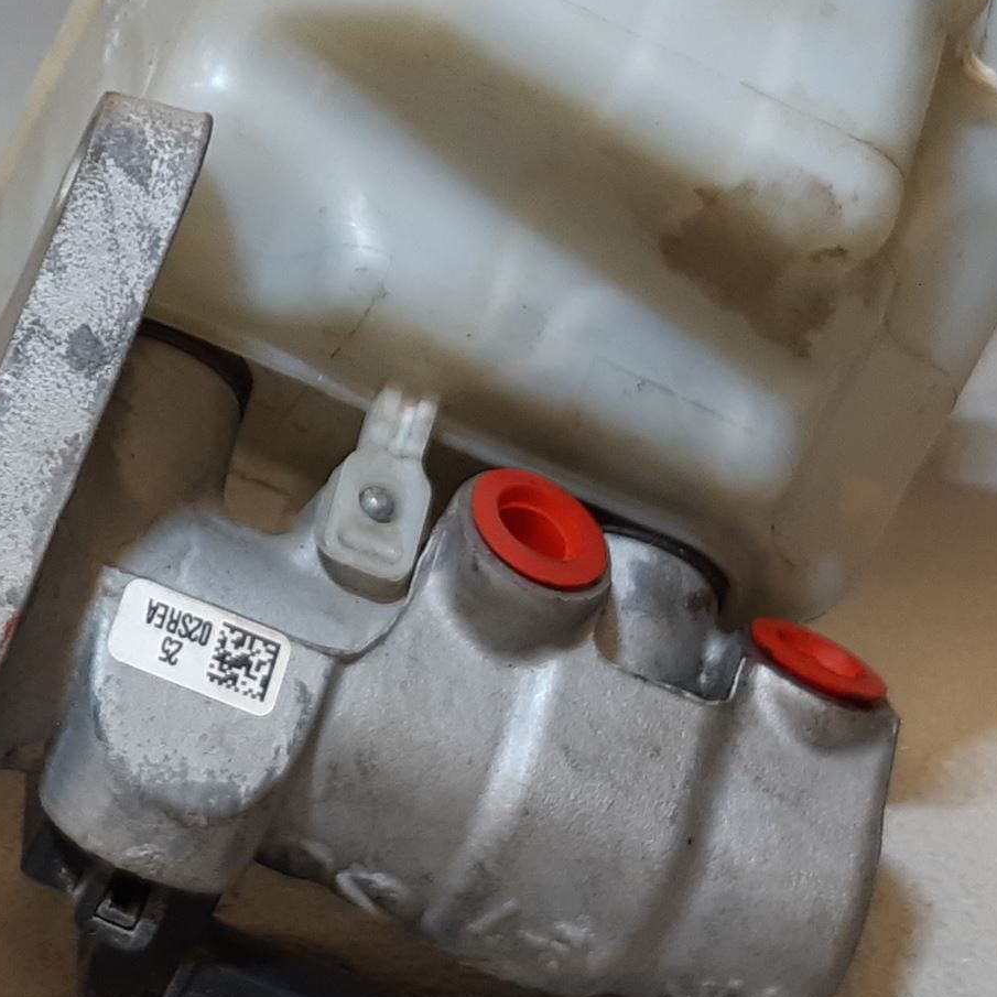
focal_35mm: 52
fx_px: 1694
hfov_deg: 32.2
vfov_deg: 32.7
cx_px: 254
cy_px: 393
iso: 50
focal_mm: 3.93
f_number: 1.7
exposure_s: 1/60
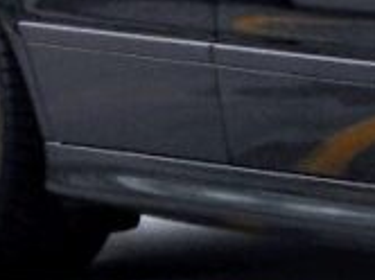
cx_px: 822
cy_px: -56
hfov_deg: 5.0
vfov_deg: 3.8
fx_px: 4208
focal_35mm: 389
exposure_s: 1/125
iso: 50
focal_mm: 10.4
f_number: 4
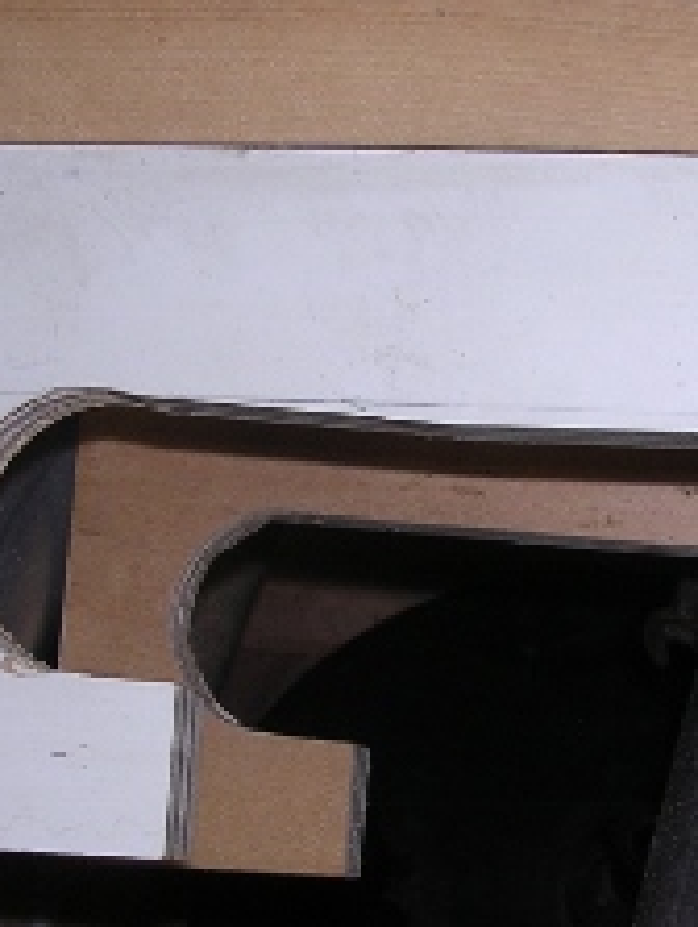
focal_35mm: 91
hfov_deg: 16.1
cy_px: 584
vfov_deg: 21.5
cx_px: 638
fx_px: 2440
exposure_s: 1/60.1
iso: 100
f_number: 2.8
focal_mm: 5.8
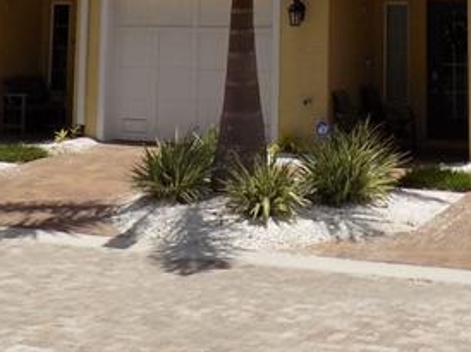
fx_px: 1169
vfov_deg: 15.7
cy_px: -179
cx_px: 297
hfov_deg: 22.7
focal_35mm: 86
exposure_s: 1/160
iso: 80
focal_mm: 4
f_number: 9.9
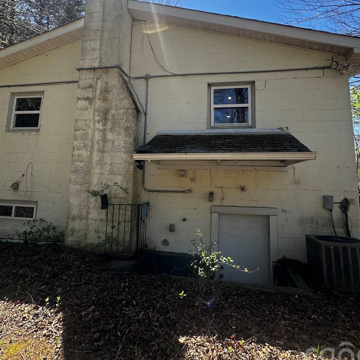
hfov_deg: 72.1
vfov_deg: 71.6
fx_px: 247
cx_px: 178
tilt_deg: +7.1
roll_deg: -0.3
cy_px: 149
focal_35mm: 21
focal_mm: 2.22
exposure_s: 1/615
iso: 40
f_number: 2.2
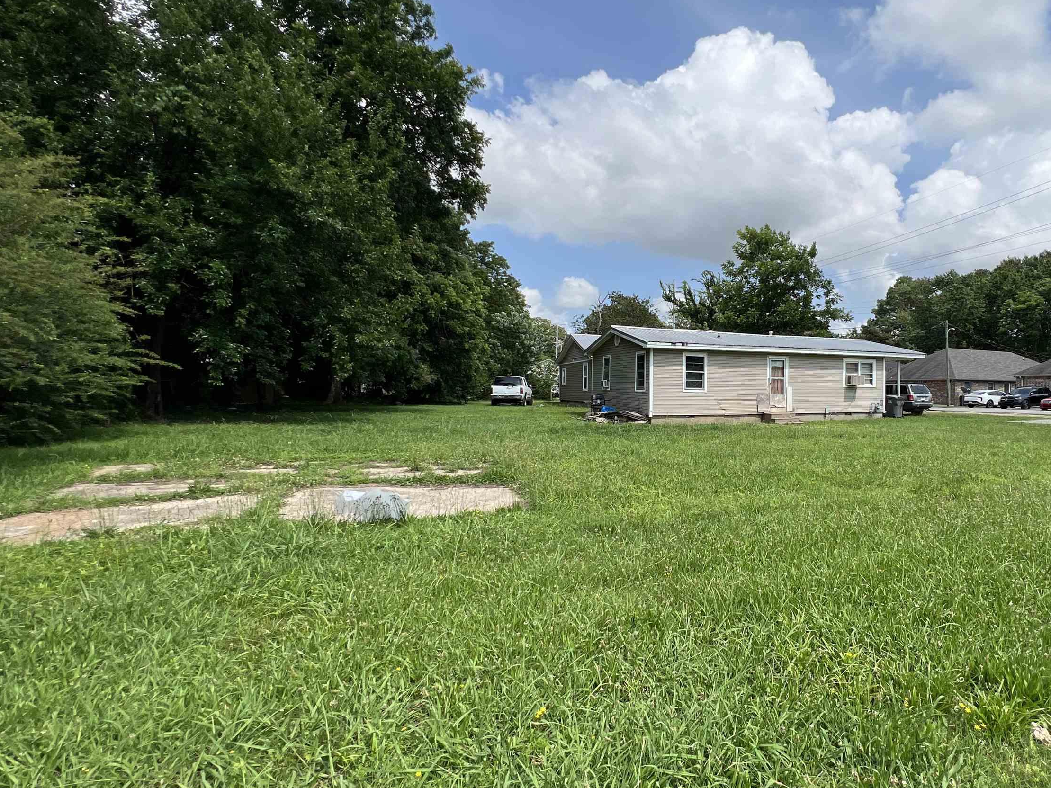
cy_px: 390
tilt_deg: -1.6
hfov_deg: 84.9
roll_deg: -0.6
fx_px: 546
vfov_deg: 71.6
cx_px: 695
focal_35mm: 18
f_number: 1.8
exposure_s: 1/1754
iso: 32
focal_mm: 1.57
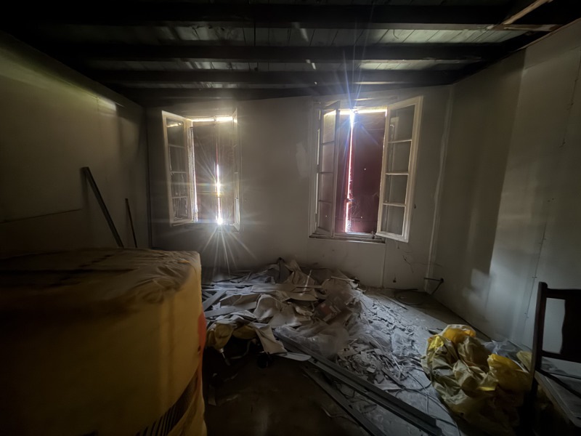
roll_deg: -0.2
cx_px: 290
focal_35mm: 14
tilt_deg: -9.8
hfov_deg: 102.1
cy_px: 218
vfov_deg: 85.7
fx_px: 235
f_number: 2.2
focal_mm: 2.22
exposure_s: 1/6
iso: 1600
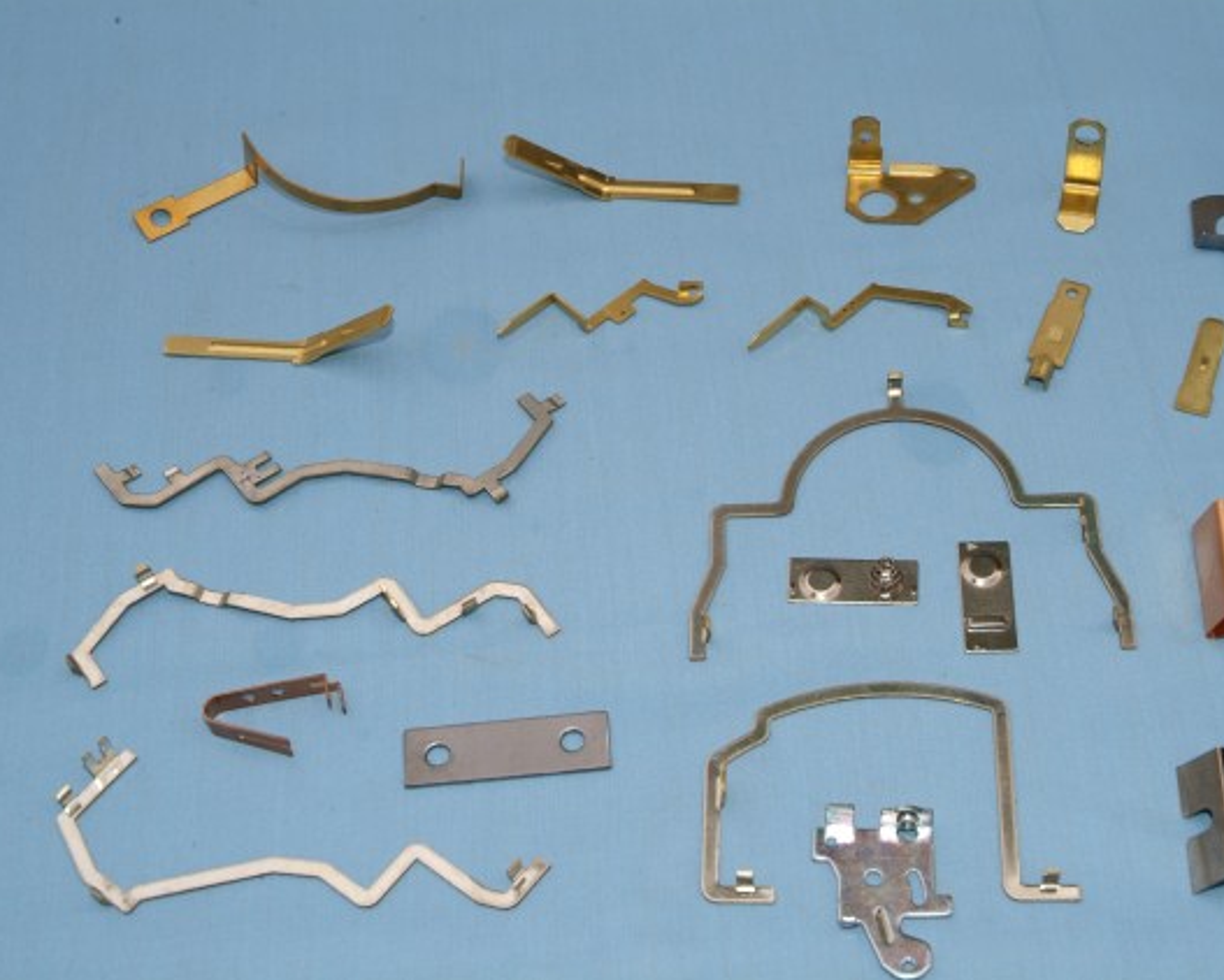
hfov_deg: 29.1
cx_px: 694
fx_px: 2356
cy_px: 490
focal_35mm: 65
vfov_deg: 23.5
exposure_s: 1/125
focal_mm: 38
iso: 200
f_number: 11
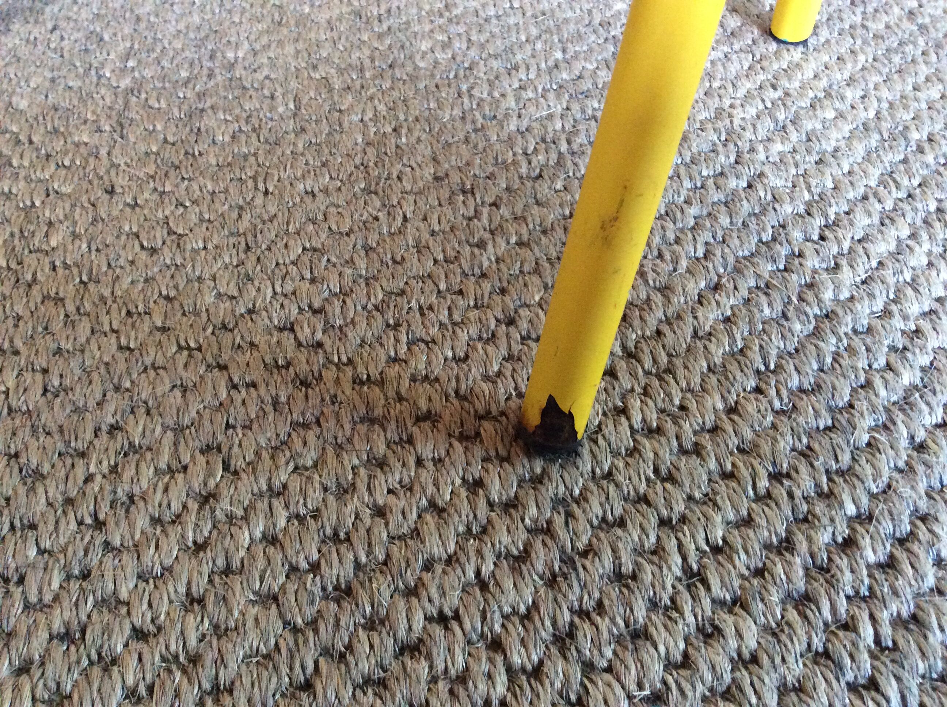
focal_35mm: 32
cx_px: 474
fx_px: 874
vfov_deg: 44.1
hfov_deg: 56.9
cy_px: 354
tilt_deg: -48.9
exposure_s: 1/17
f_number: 2.4
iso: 320
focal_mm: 3.3
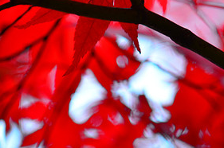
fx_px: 2018
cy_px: 10
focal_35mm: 325
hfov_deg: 6.4
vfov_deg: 4.2
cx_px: 153
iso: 100
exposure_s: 1/80
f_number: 3
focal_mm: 105
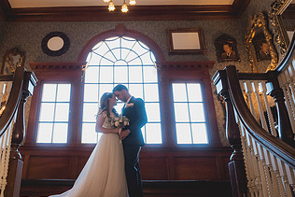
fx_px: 279
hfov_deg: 54.9
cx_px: 105
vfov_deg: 38.7
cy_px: 73
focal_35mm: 34
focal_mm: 18
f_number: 2.8
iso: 3200
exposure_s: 1/640
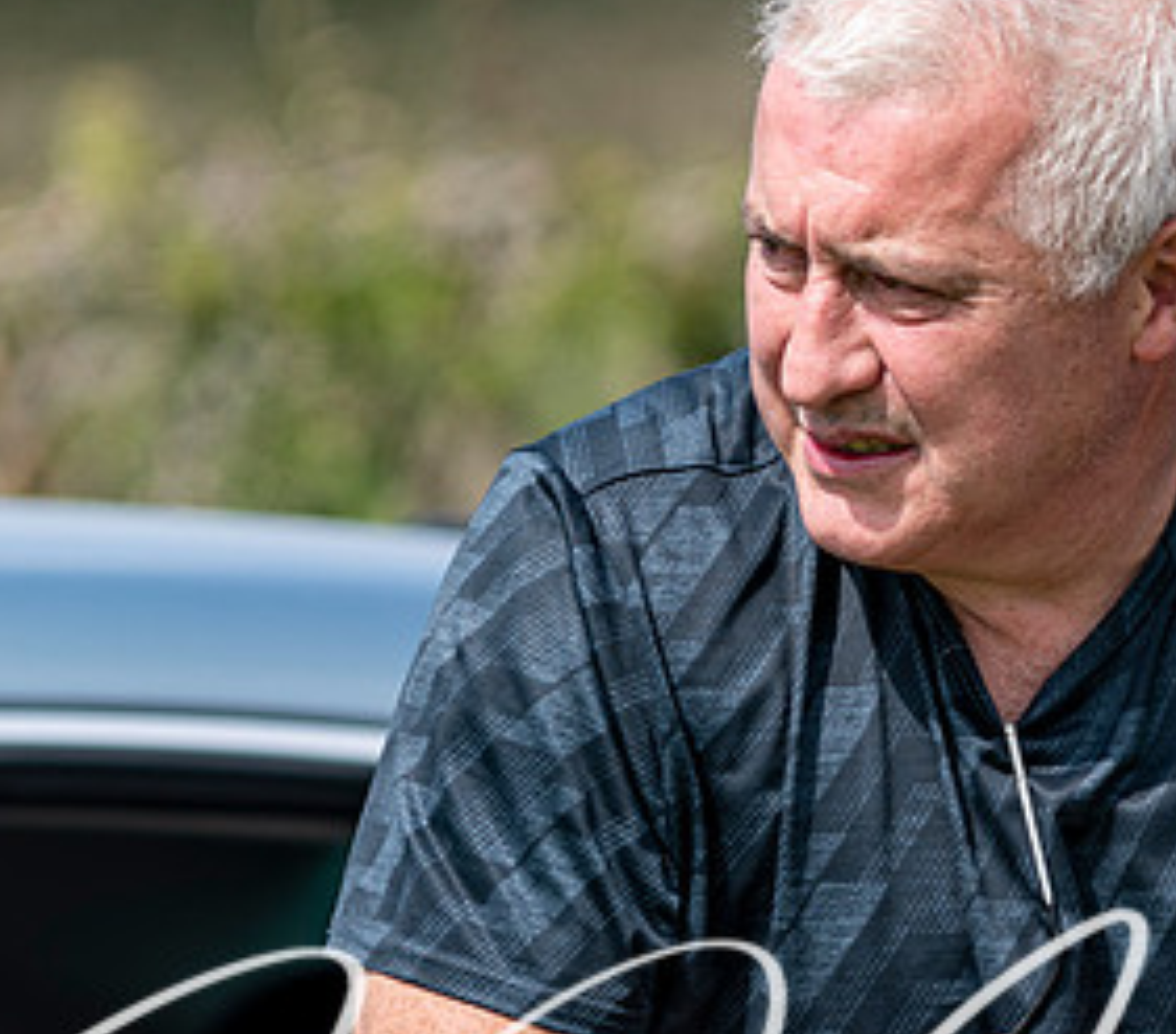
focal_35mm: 1117
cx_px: 1141
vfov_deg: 1.5
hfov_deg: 1.7
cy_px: 577
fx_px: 40419
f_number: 2.8
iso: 100
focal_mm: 300
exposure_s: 1/1600
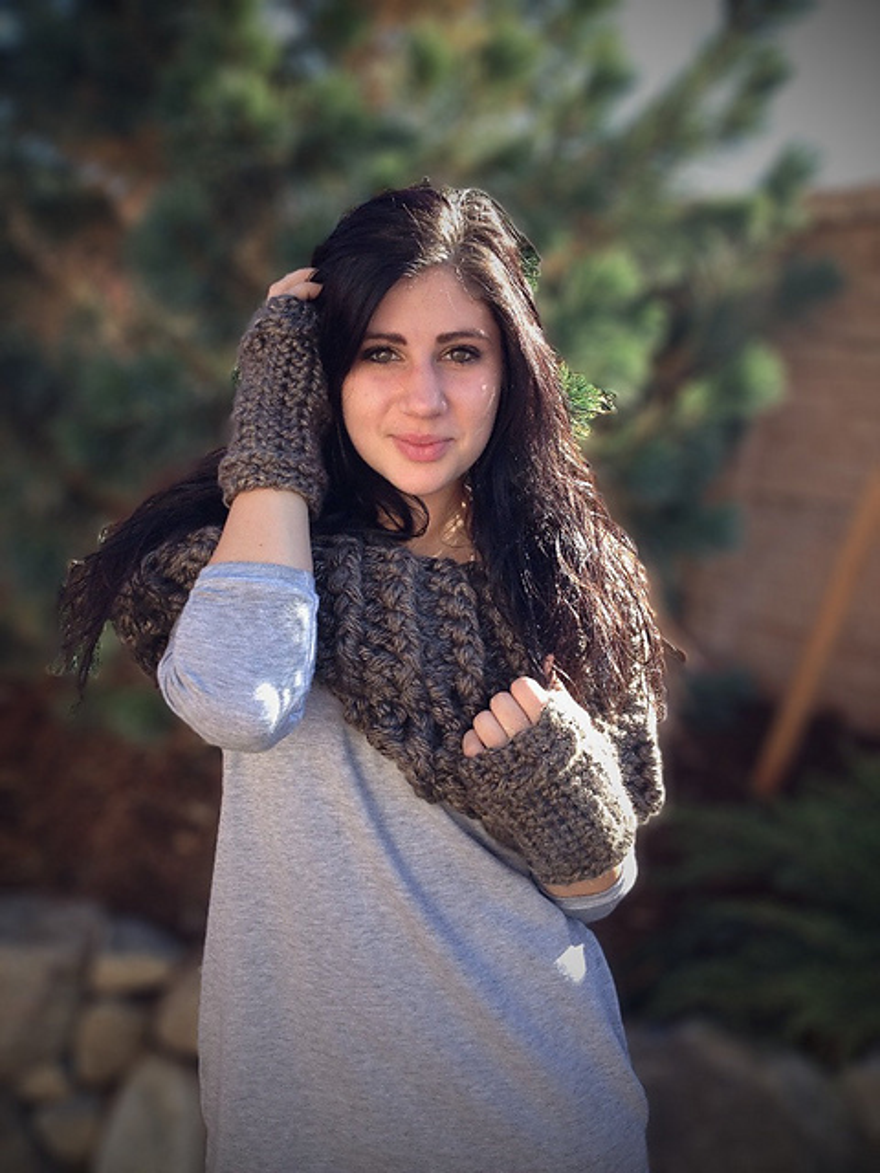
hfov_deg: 40.7
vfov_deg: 52.6
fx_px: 1186
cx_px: 440
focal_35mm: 35
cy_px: 586
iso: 50
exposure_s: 1/241
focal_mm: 4.28
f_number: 2.4
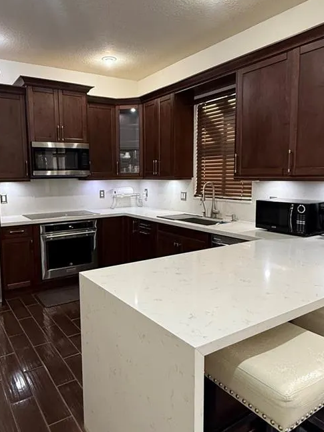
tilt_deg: -5.5
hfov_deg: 52.8
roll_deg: +0.4
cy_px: 213
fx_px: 324
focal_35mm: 26
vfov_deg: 67.3
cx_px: 133
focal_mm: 2.22
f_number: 2.2
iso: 250
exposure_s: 1/60
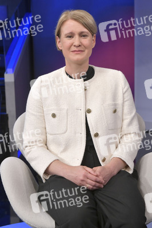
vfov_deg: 33.4
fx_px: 381
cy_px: 114
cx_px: 76
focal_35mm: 60
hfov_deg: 22.6
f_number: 6.3
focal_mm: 60
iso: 2500
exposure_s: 1/200
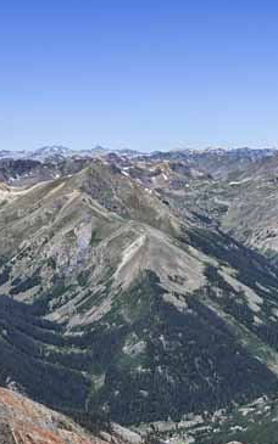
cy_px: 299
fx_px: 922
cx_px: 287
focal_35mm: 76
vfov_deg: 27.0
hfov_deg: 16.7
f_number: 9
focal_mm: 34
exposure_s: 1/250
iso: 64
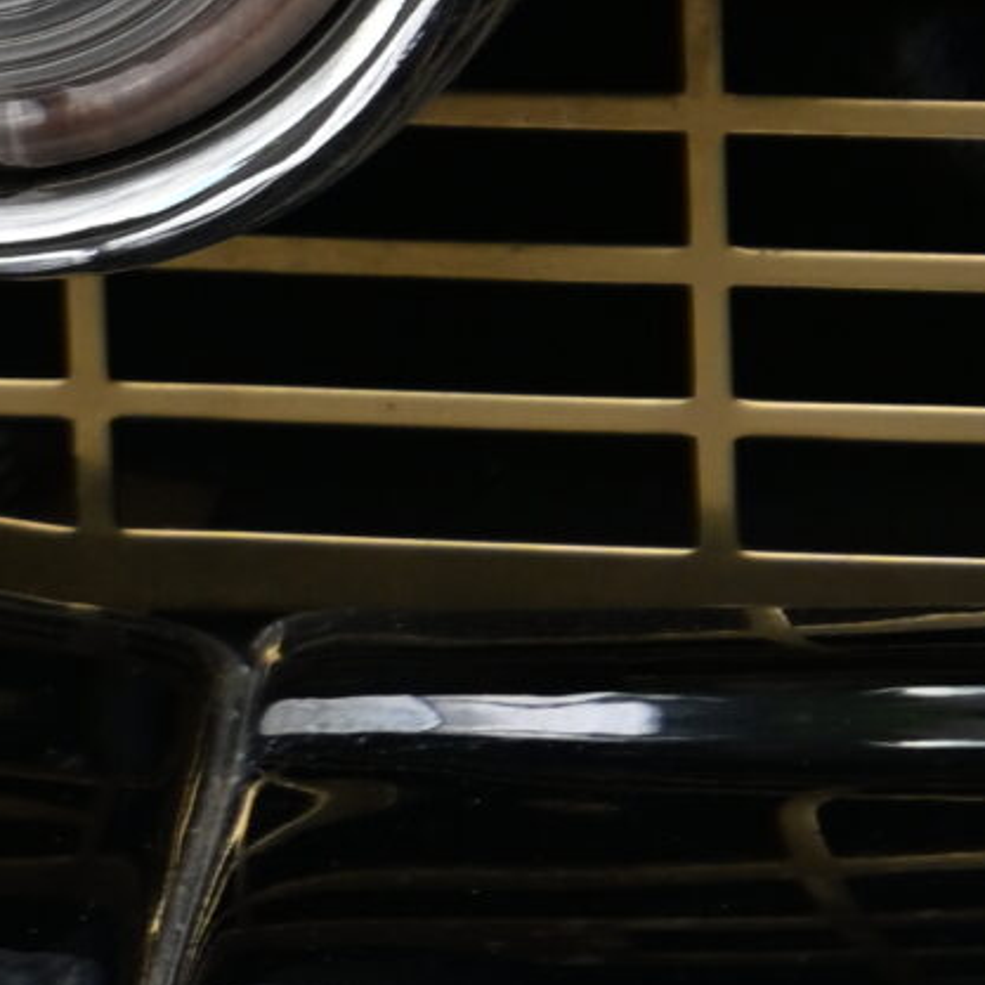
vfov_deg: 2.1
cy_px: 67
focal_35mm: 854
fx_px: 27480
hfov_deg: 2.0
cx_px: -1927
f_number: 5.3
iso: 400
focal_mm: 109
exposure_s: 1/125
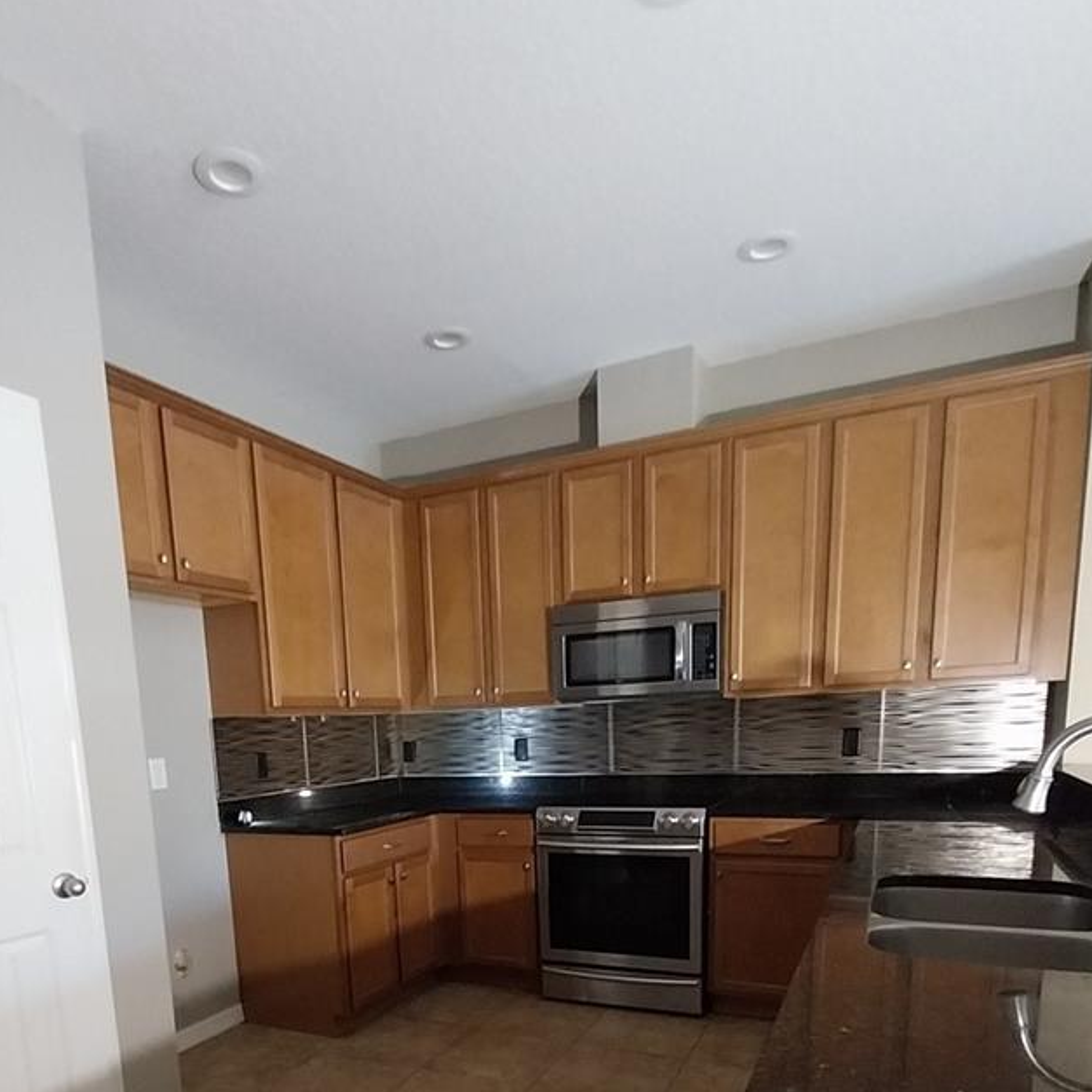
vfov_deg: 63.8
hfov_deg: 69.3
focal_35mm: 22
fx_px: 785
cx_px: 470
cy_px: 869
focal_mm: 1.13
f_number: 2.2
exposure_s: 1/24
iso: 320
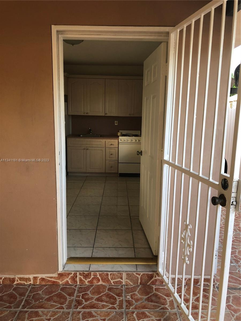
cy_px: 160
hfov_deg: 49.7
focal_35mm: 28
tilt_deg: -8.5
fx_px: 260
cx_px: 120
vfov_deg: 63.4
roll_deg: -0.5
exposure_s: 1/40
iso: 25
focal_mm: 4
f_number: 1.8
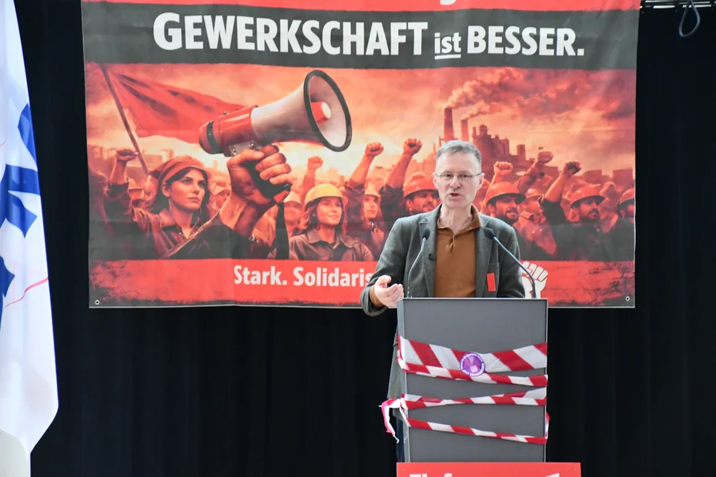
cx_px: 358
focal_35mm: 150
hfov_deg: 13.7
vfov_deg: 9.1
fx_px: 2983
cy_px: 238
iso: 5600
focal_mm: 100
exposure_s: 1/125
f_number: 5.6
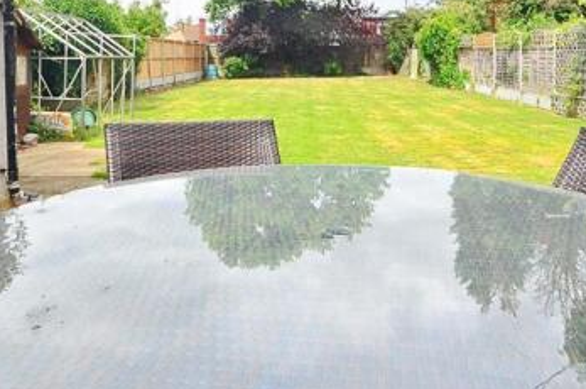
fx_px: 552
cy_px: 61
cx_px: 348
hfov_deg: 55.5
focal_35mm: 34
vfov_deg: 37.0
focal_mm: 12
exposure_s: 1/100
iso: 200
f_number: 14
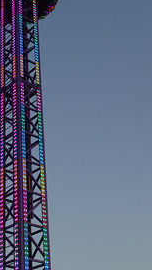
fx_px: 444
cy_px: 118
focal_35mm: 62
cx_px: -1
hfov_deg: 18.9
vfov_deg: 33.8
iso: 80
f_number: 3.5
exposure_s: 1/100
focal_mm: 4.25
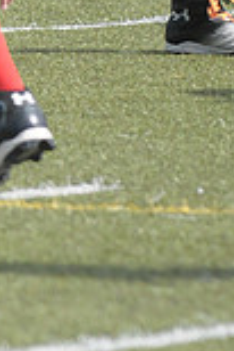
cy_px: -260
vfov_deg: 1.8
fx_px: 10943
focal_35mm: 1125
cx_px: 135
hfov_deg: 1.2
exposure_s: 1/8000
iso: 1600
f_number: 4
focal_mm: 200
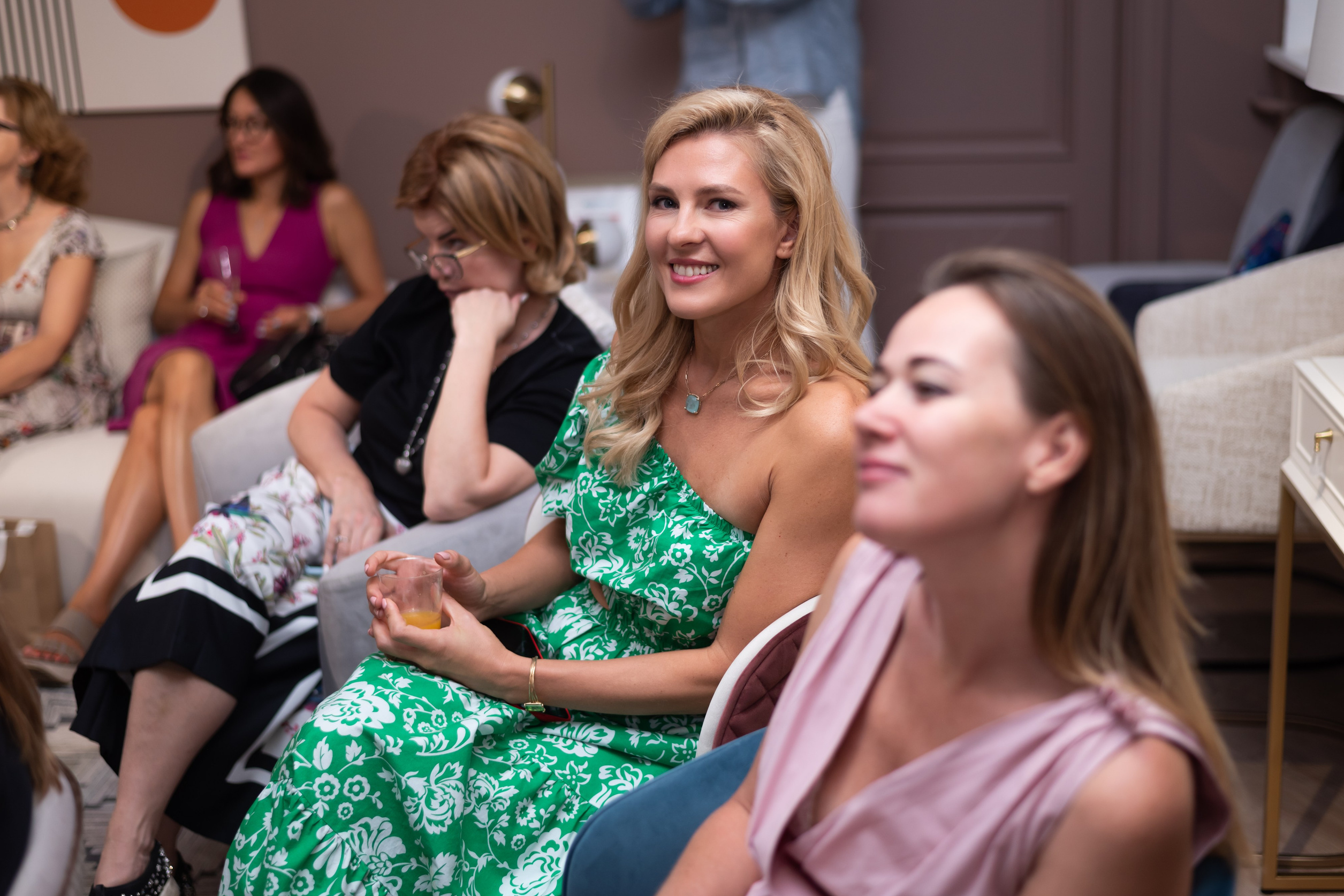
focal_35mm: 51
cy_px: 441
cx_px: 677
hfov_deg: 38.9
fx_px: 1904
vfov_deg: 26.5
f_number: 2.2
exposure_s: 1/200
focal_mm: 50
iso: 160
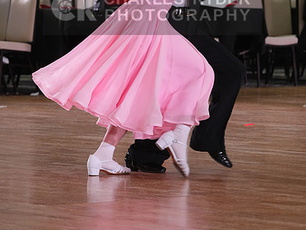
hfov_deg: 8.2
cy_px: 9
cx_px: 153
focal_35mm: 242
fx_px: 2140
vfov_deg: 6.1
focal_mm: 167
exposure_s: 1/200
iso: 4000
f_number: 8
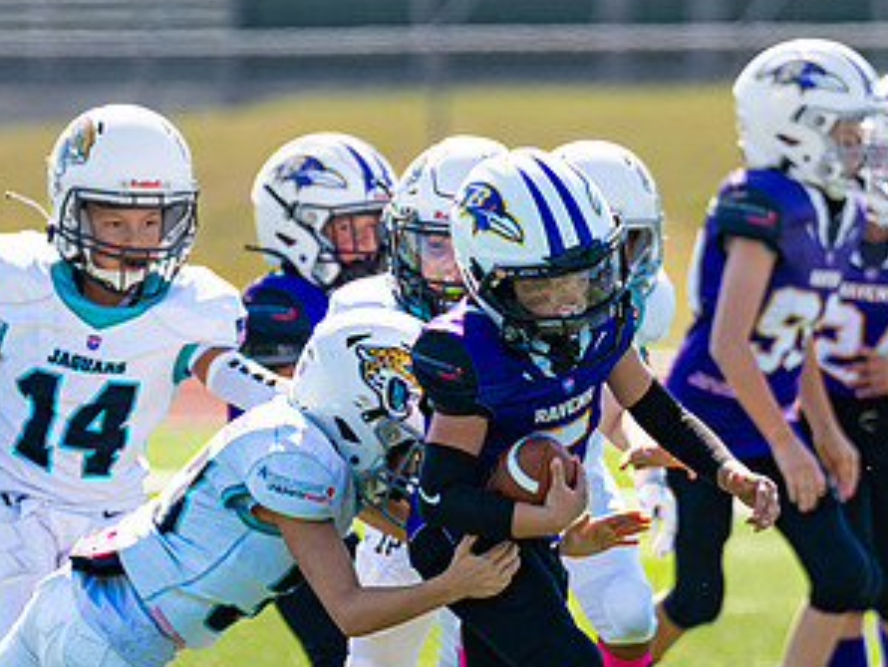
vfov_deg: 2.4
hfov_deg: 3.1
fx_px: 16245
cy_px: 432
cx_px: 500
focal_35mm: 633
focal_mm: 200
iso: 100
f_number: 2.8
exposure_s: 1/2000
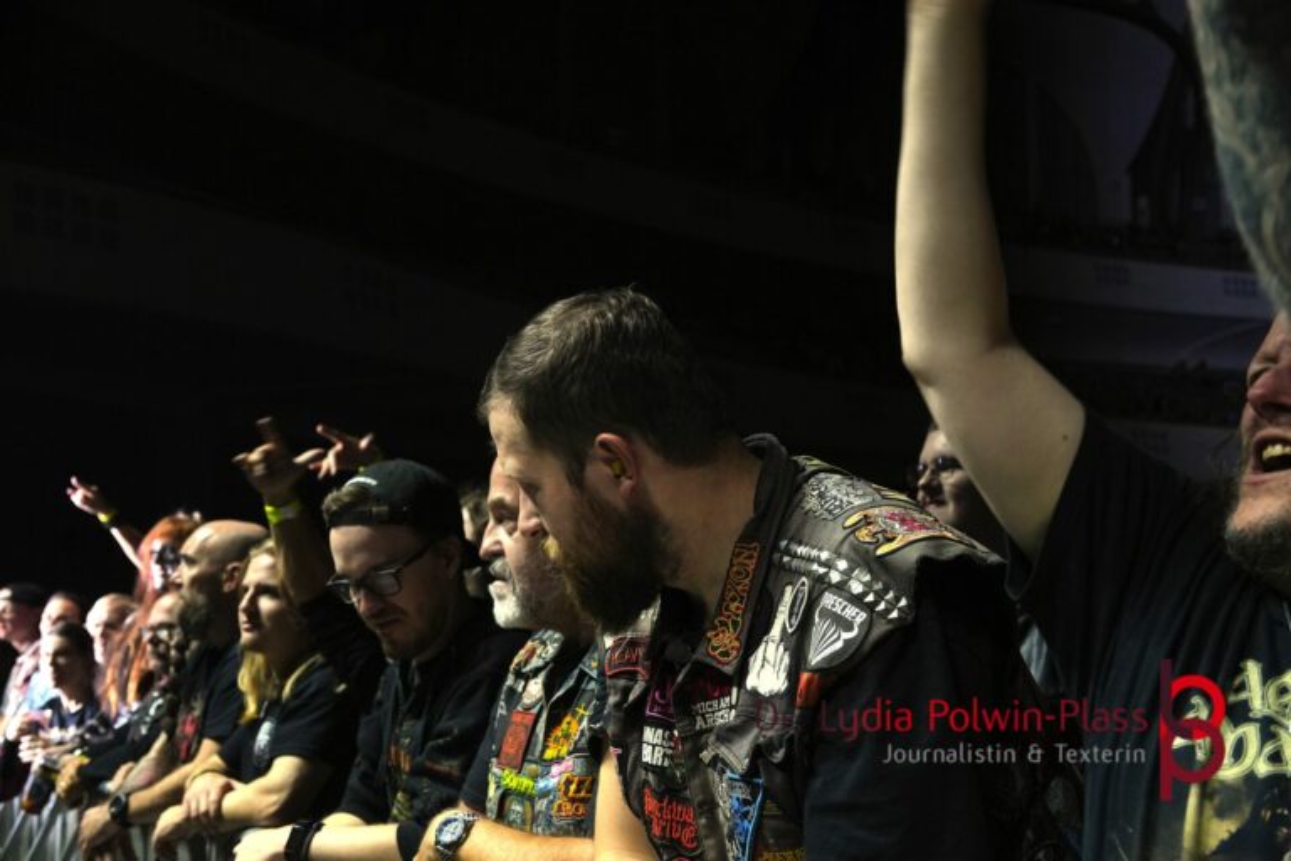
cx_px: 646
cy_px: 430
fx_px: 1614
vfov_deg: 29.9
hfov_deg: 43.6
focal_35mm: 45
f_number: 4
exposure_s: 1/160
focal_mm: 30
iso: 1250
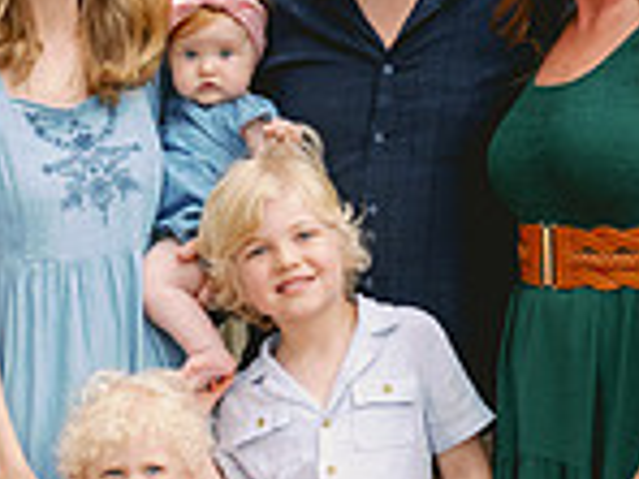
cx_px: 104
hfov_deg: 10.6
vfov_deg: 8.0
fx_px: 3415
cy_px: 369
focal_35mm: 185
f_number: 2.8
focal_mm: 49
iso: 320
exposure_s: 1/250
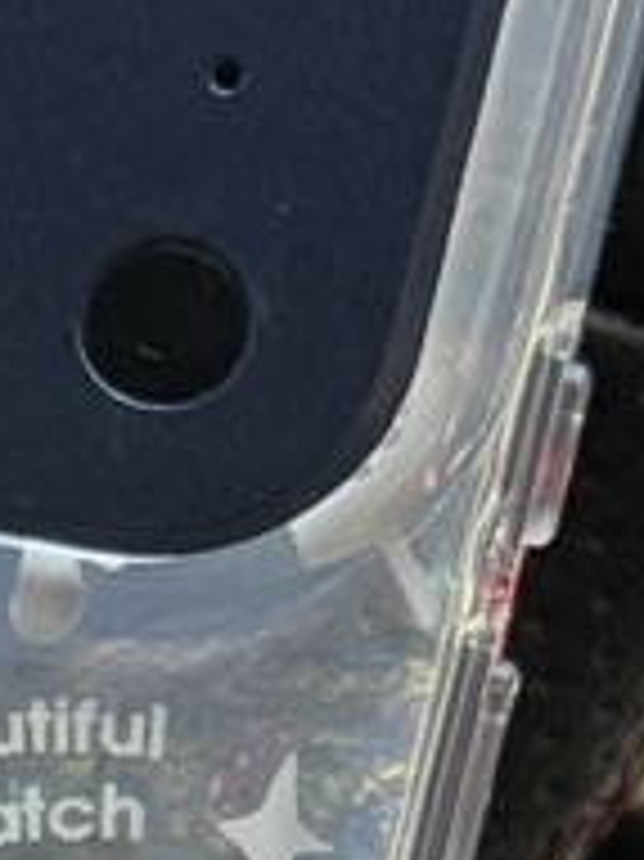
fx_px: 7996
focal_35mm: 322
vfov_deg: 6.1
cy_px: 1495
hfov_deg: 4.5
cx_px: -892
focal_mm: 6.76
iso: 80
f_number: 1.78
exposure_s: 1/121
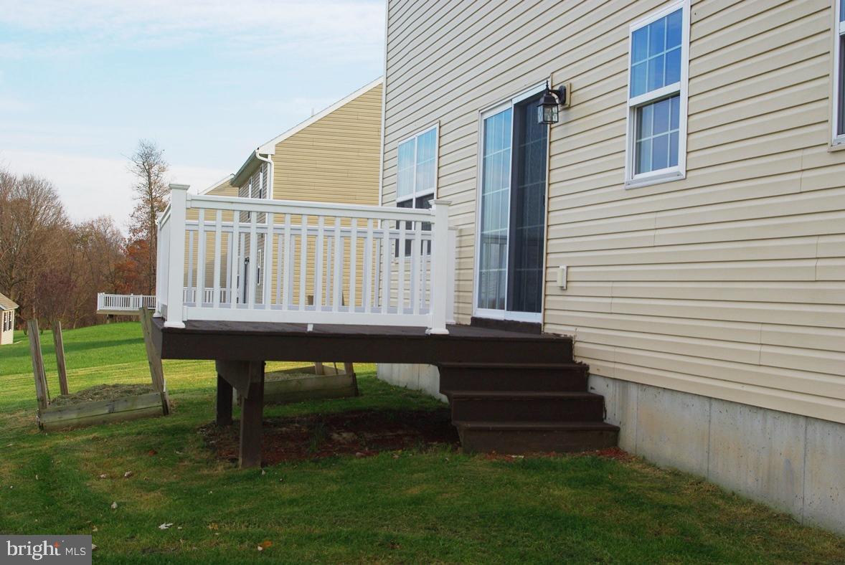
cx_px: 422
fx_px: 1081
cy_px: 282
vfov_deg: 29.3
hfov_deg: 42.7
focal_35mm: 46
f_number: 5.6
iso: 100
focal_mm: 30.63
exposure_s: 1/125
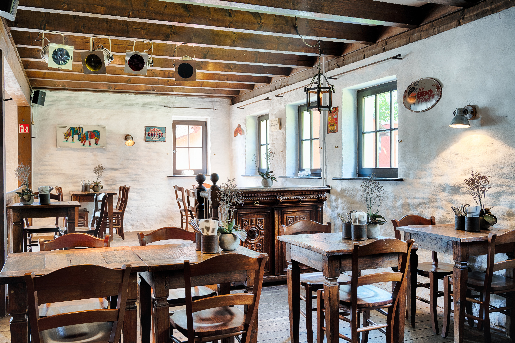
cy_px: 172
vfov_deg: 40.0
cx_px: 258
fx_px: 472
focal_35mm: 33
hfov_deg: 57.2
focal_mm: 33
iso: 100
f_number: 8
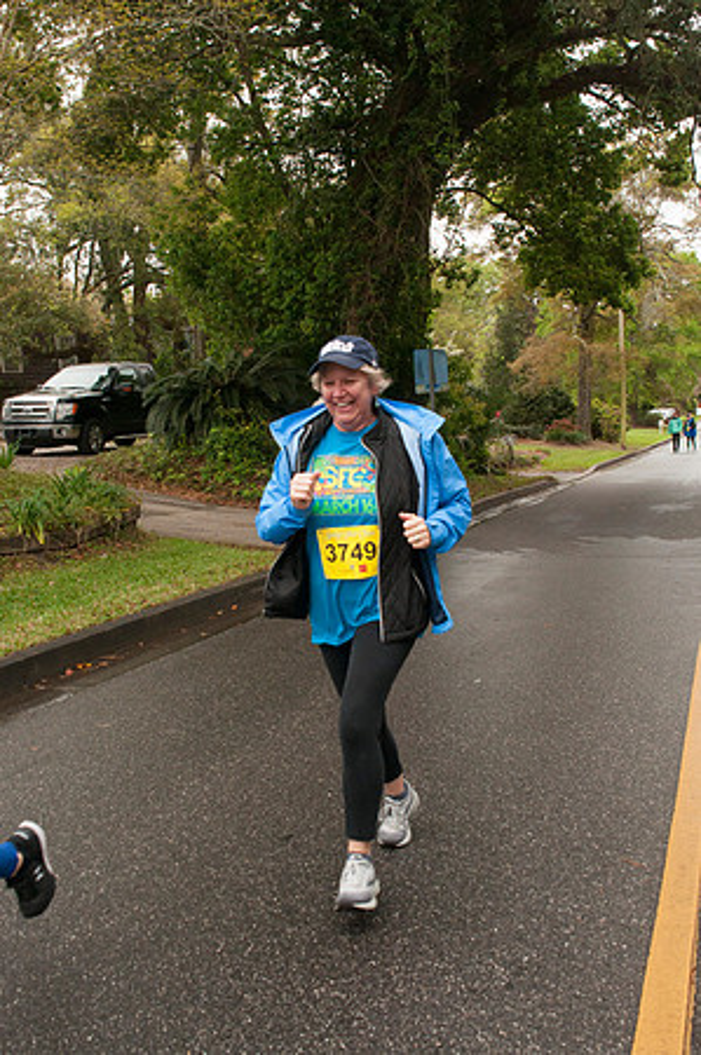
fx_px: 1054
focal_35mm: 36
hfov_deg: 36.8
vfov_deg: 53.2
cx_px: 350
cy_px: 528
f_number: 7.1
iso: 800
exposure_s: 1/320
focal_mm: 24
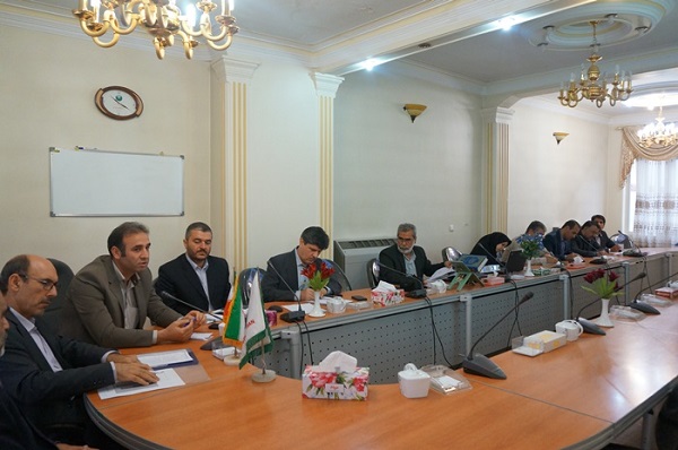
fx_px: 536
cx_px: 339
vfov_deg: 45.5
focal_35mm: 28
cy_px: 225
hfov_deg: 64.6
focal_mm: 19
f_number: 4
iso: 2000
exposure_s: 1/160
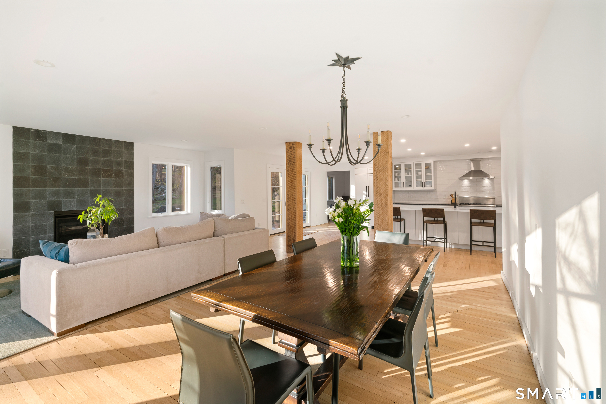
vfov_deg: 77.3
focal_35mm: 15
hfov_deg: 100.4
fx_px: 253
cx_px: 303
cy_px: 202
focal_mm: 15
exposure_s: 1/6
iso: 100
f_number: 8
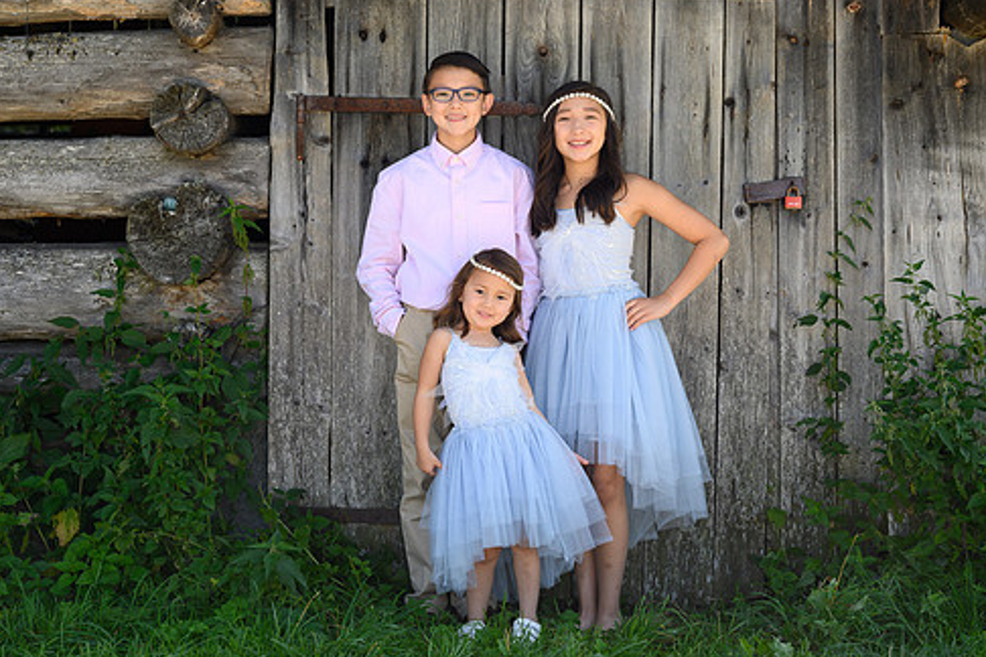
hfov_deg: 32.3
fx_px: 1698
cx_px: 422
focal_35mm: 62
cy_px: 335
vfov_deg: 21.9
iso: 160
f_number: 5
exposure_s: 1/80
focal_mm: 52
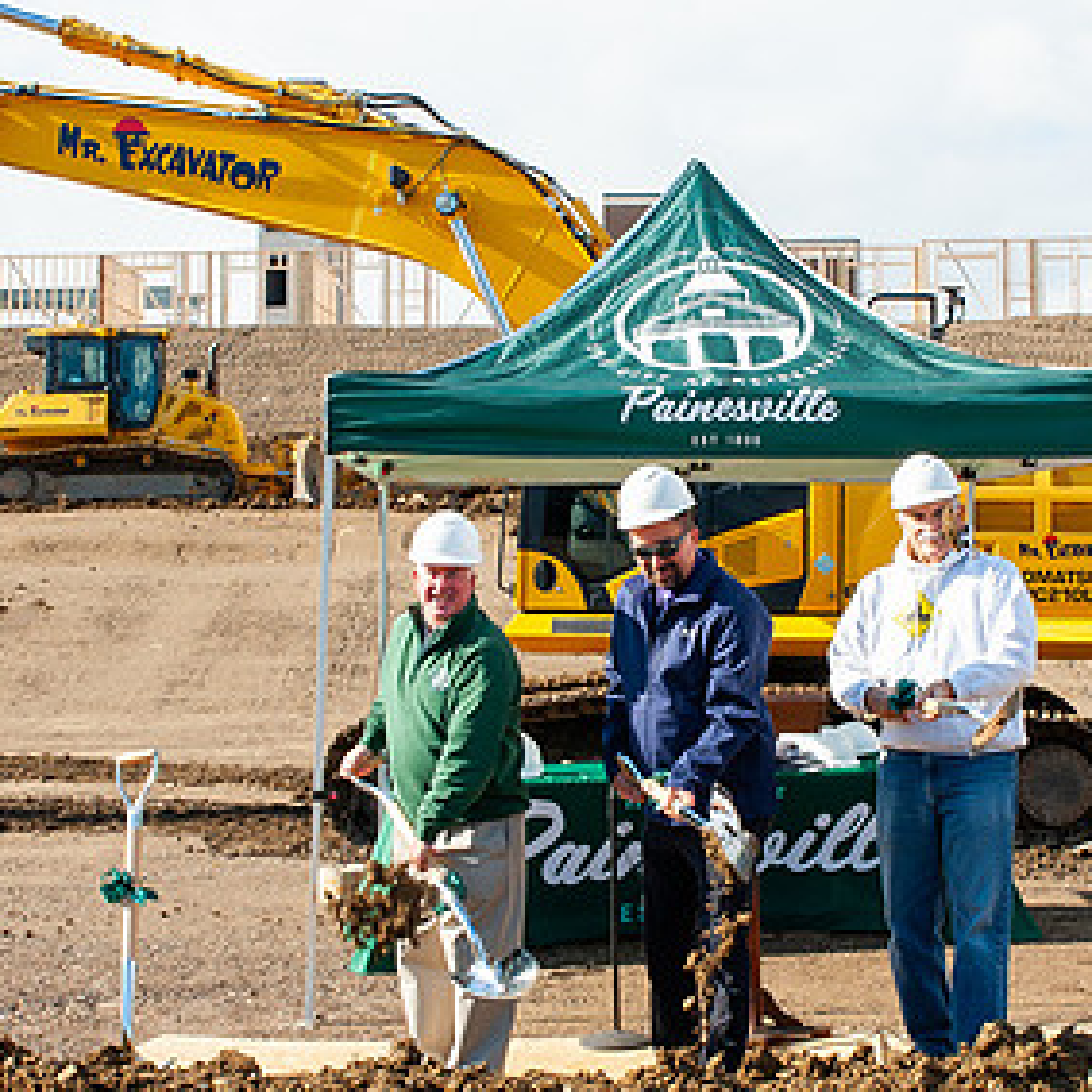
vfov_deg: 25.7
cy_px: 541
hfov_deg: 25.5
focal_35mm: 67
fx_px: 2391
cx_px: 789
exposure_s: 1/200
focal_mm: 32
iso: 400
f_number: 16
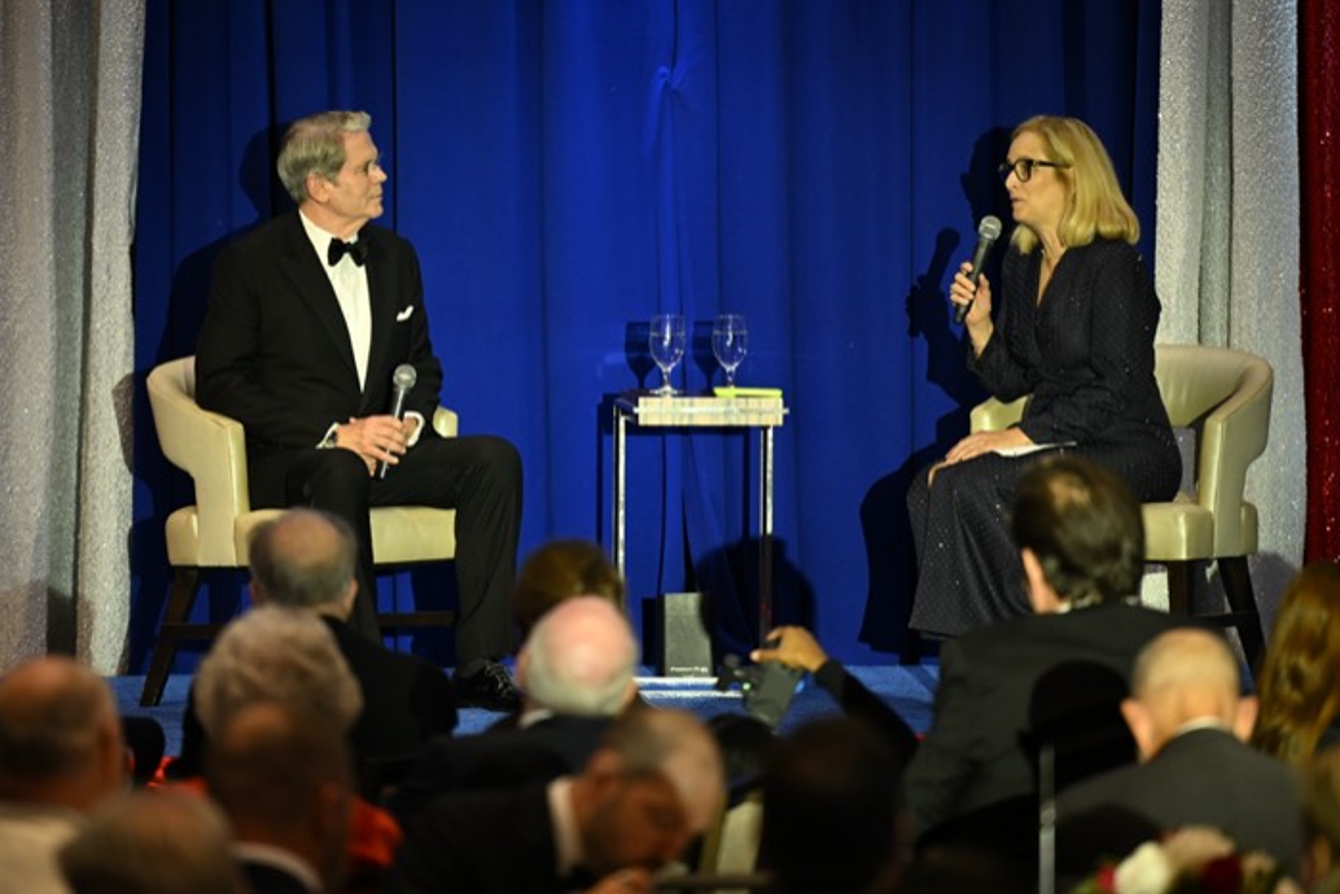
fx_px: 8523
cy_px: 408
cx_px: 621
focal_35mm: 229
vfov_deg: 6.0
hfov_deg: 9.0
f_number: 2.8
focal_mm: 200
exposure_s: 1/100
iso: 1800
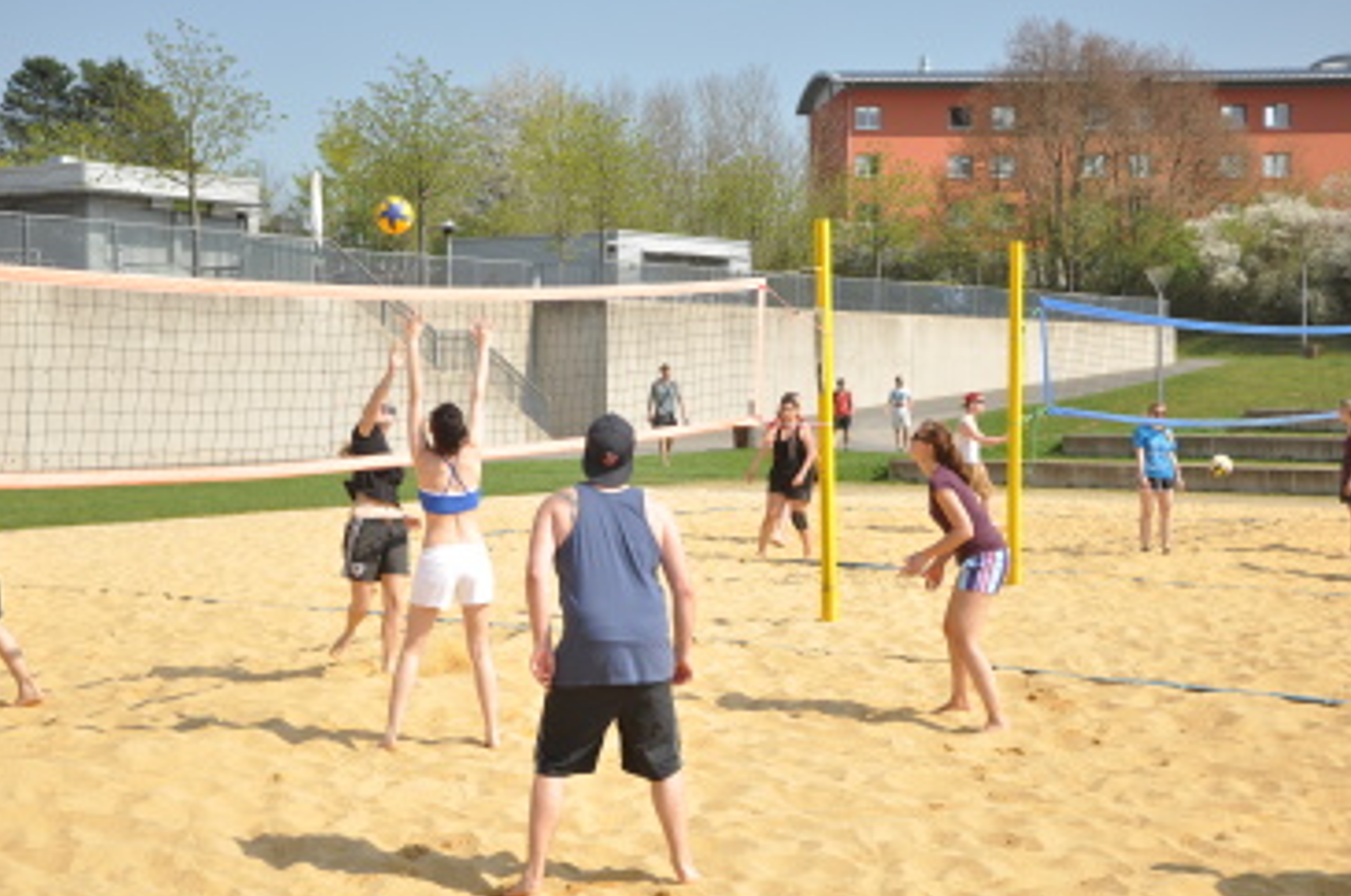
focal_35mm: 58
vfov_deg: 23.5
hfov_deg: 34.8
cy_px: 435
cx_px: 648
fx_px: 2156
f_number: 5.6
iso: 200
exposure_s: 1/800
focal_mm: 35
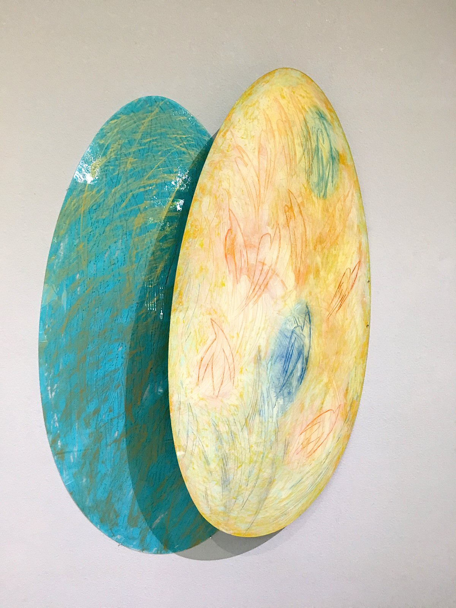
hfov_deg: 48.2
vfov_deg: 61.7
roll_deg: +2.2
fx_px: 509
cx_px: 228
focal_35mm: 29
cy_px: 304
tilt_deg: -0.7
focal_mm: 4.15
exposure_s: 1/15
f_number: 2.2
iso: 40
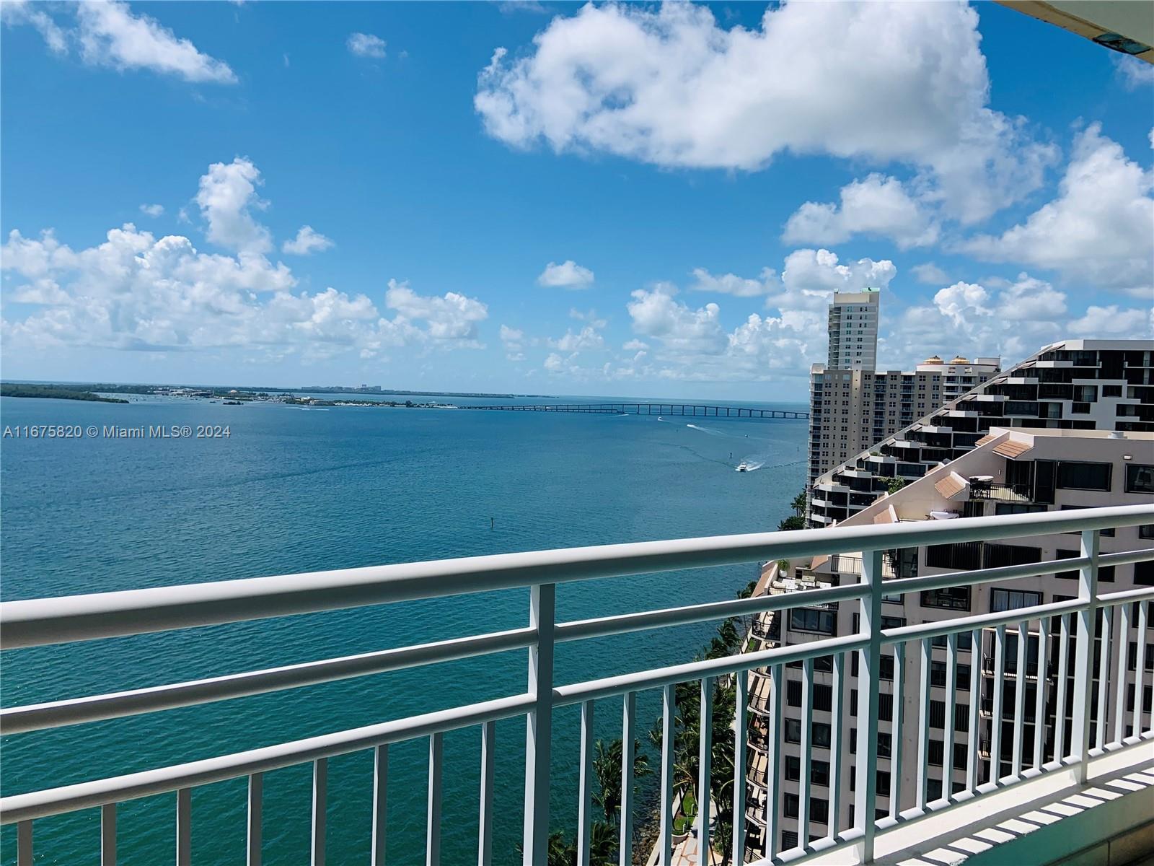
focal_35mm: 26
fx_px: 867
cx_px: 577
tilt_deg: -1.8
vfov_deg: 53.1
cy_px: 433
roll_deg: -1.6
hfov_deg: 67.3
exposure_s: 1/4098
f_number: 1.8
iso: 25
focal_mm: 4.25
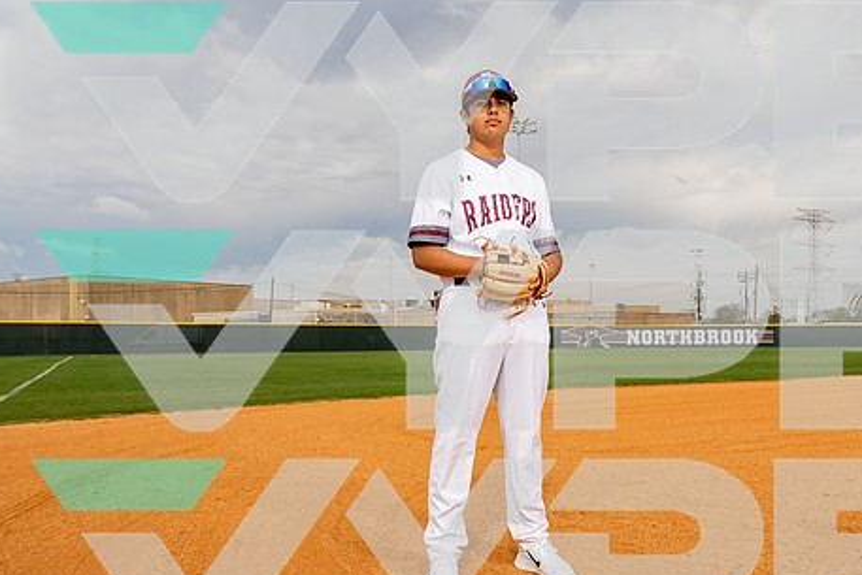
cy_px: 331
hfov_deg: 56.8
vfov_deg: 39.9
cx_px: 517
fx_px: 790
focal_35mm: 33
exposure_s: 1/640
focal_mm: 26
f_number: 4.5
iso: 100
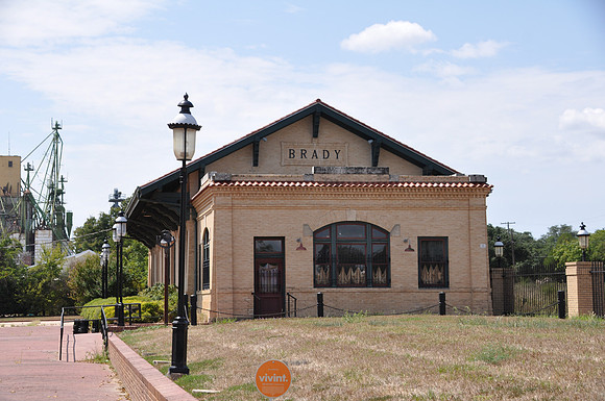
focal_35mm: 78
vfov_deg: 17.4
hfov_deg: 26.0
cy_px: 200
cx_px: 302
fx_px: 1309
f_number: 9
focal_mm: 52
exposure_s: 1/320
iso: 200
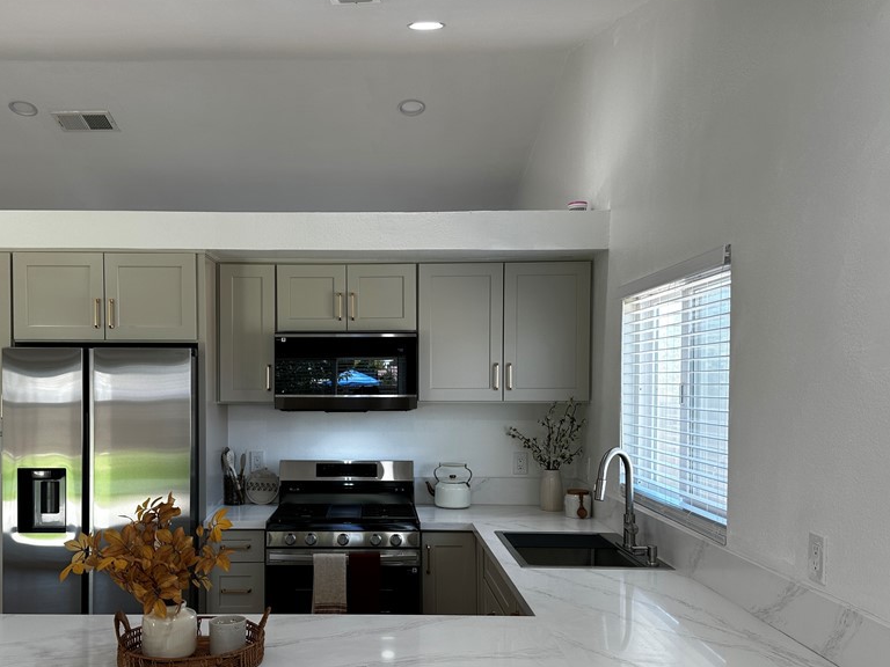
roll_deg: -1.2
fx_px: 823
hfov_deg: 56.3
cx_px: 351
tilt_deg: -1.2
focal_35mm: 32
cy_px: 409
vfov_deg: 43.9
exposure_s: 1/120
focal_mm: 6.86
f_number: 1.78
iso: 64
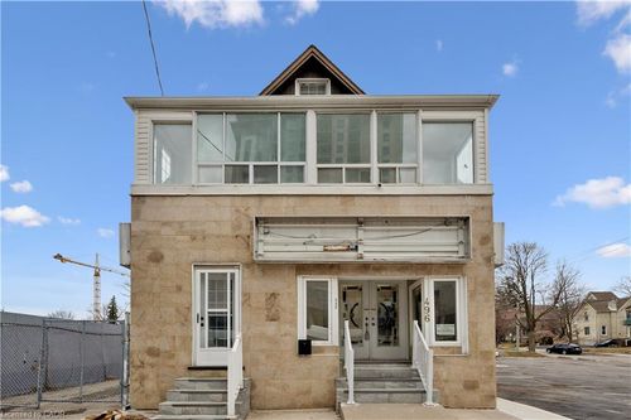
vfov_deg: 73.7
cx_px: 316
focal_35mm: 16
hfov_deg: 96.8
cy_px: 210
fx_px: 280
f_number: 16
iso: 200
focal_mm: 16
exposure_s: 1/125
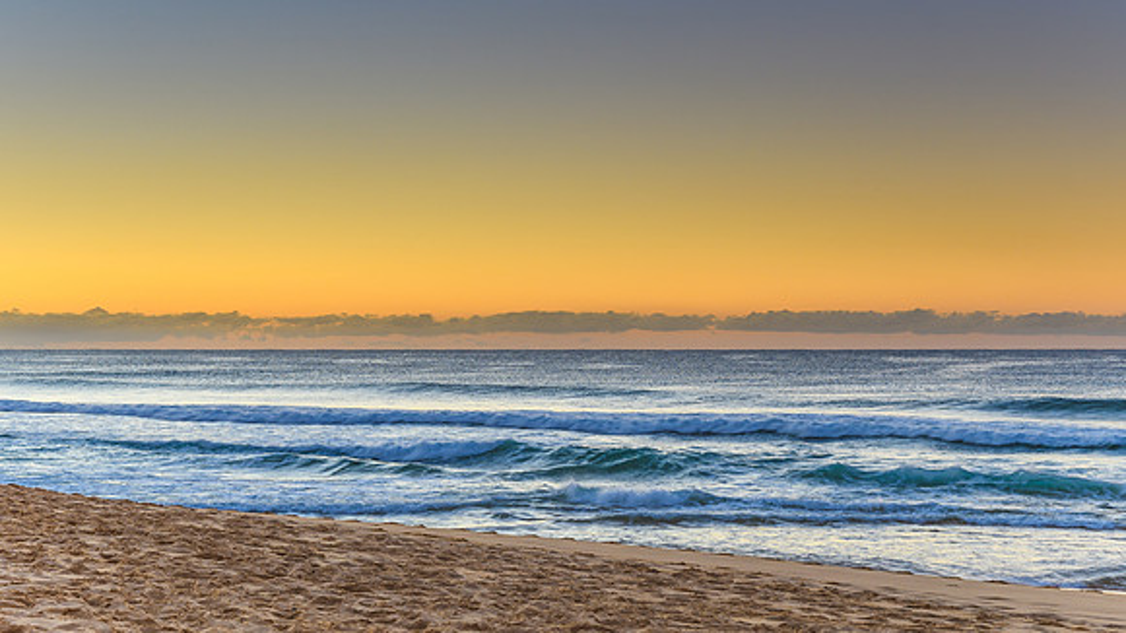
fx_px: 1920
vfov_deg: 18.7
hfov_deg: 32.7
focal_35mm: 64
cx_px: 556
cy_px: 258
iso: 200
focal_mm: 38
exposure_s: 1/10
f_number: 6.3
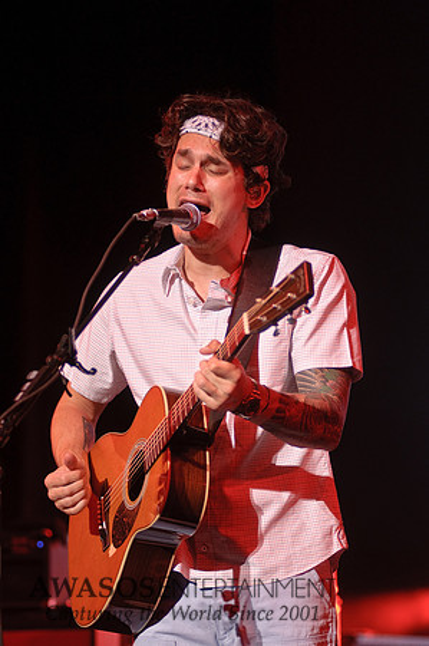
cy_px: 323
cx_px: 214
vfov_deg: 13.7
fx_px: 2687
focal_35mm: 150
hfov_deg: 9.1
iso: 400
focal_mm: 100
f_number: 2.8
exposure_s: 1/320
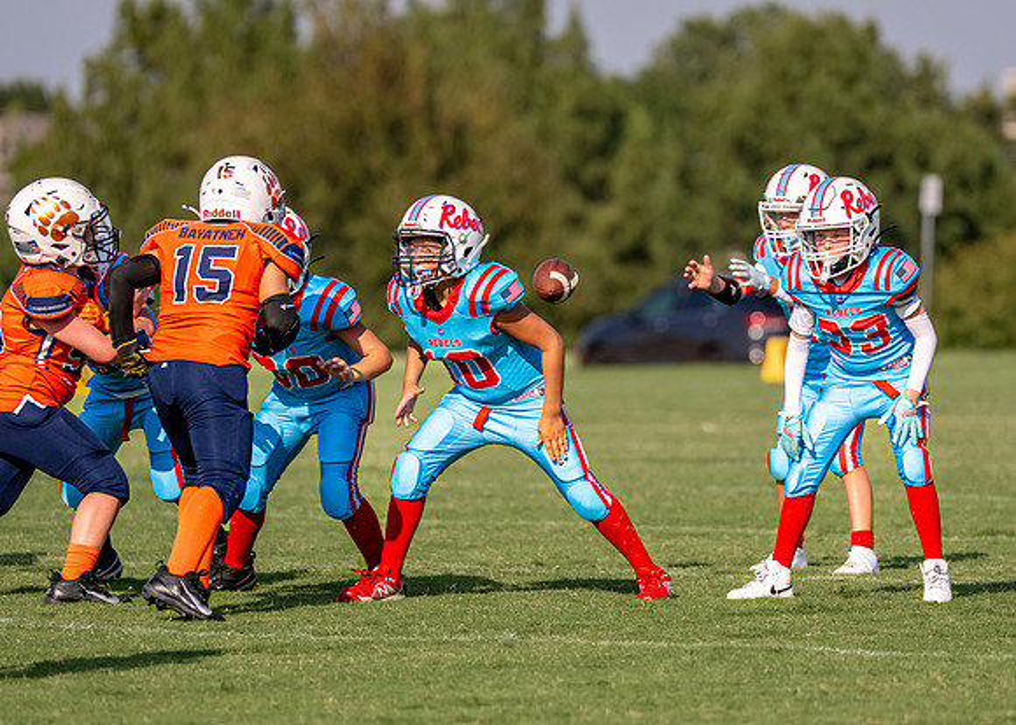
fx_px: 10385
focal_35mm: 360
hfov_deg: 5.6
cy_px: 374
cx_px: 578
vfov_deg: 4.0
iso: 160
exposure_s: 1/5000
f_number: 2.8
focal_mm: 200
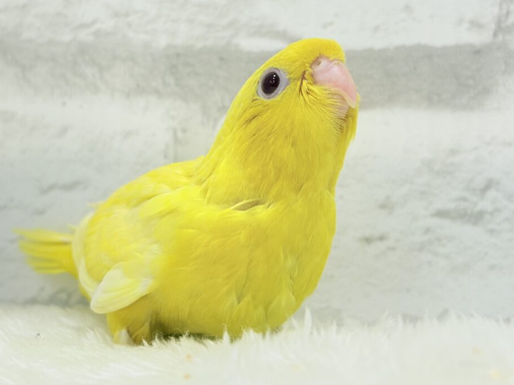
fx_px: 1009
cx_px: 240
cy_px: 134
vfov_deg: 21.5
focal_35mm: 68
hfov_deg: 28.6
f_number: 1.6
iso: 80
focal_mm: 5.96
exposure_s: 1/100
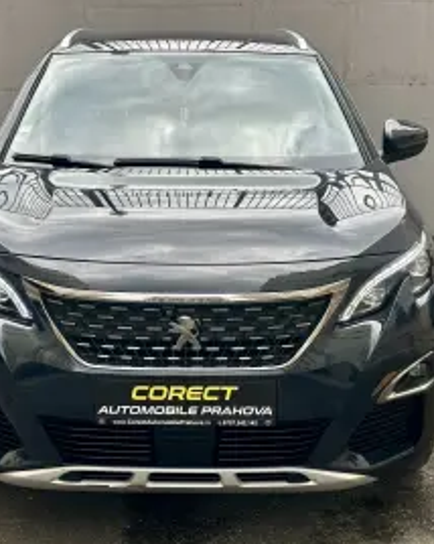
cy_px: 272
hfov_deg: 24.2
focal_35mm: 63
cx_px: 178
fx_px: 1013
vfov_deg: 30.0
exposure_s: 1/484
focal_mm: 6.86
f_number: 1.78
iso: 64
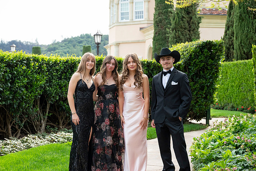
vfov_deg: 15.5
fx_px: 626
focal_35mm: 88
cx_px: 128
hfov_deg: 23.1
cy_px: 86
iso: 1250
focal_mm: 88
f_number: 6.3
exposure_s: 1/1250
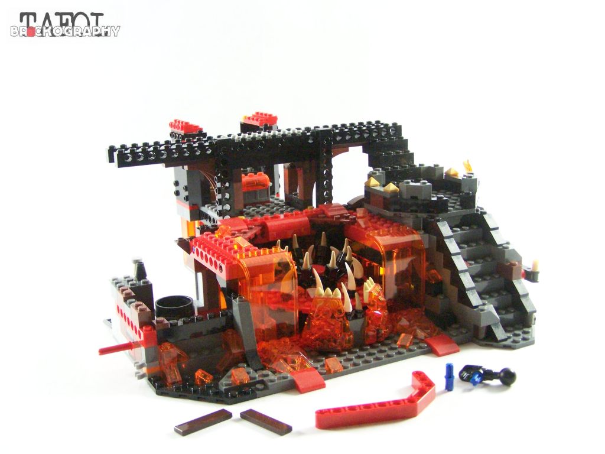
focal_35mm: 43
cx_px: 302
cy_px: 227
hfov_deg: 43.9
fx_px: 752
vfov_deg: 33.6
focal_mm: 7.1
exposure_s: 1/45
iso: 400
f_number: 3.2
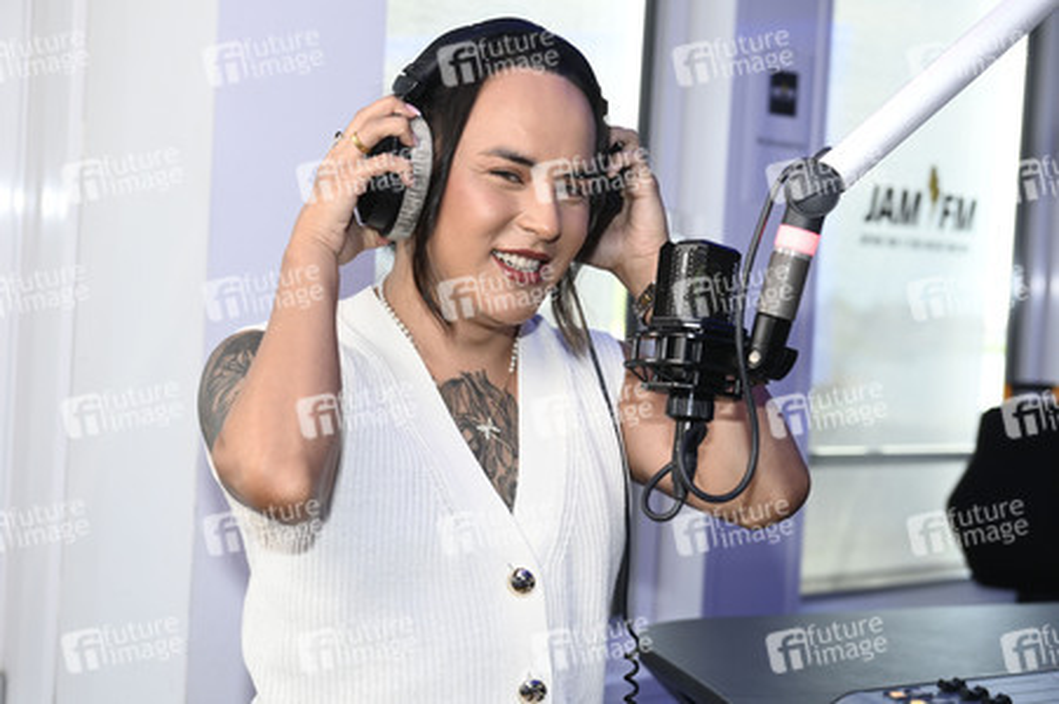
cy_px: 352
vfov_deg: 21.9
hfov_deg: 32.4
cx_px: 530
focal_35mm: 62
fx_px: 1822
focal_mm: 62
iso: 1250
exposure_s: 1/250
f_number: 4.5
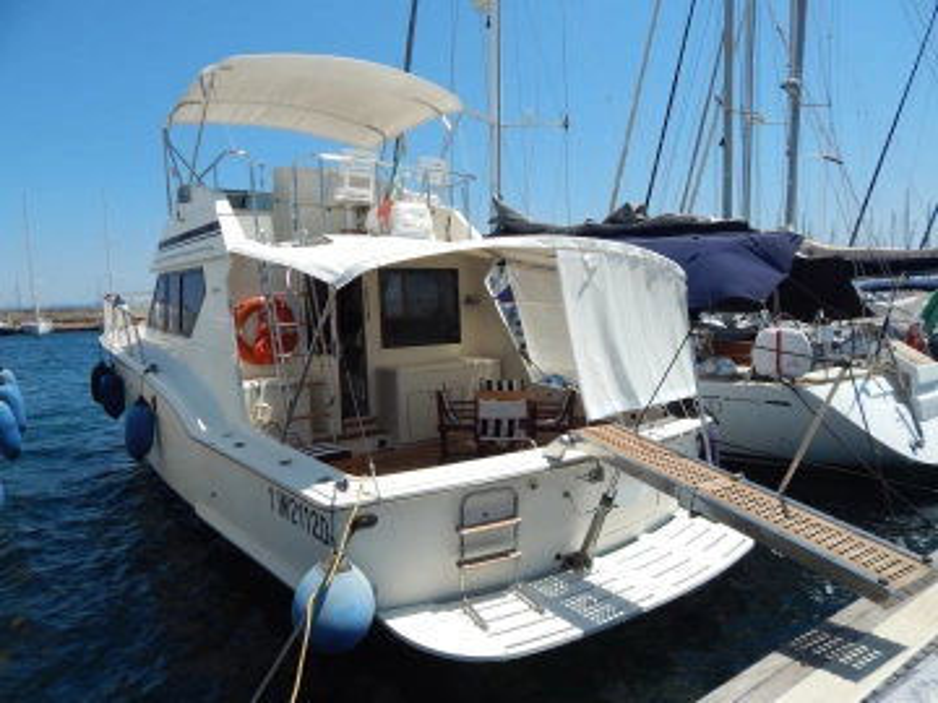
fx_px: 623
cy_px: 352
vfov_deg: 58.9
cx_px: 469
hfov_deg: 73.9
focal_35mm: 23
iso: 125
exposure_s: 1/800
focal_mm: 4
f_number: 6
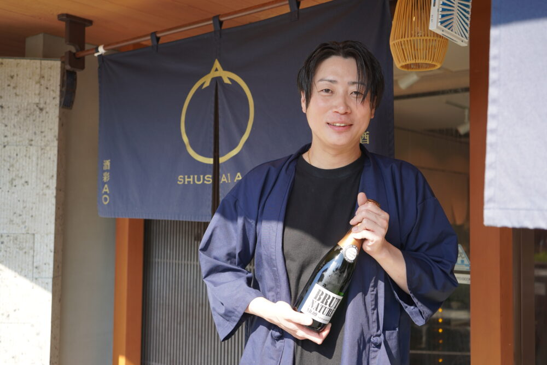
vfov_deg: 32.6
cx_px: 274
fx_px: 623
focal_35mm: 41
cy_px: 182
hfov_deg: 47.4
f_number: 4.5
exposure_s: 1/160
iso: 100
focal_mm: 41
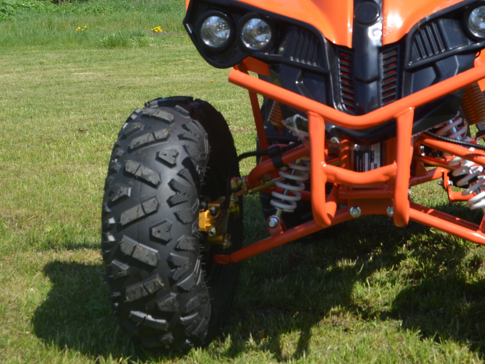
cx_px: 394
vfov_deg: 19.2
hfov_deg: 25.2
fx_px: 1065
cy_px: 70
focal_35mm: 76
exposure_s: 1/200
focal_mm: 26
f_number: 8
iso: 100
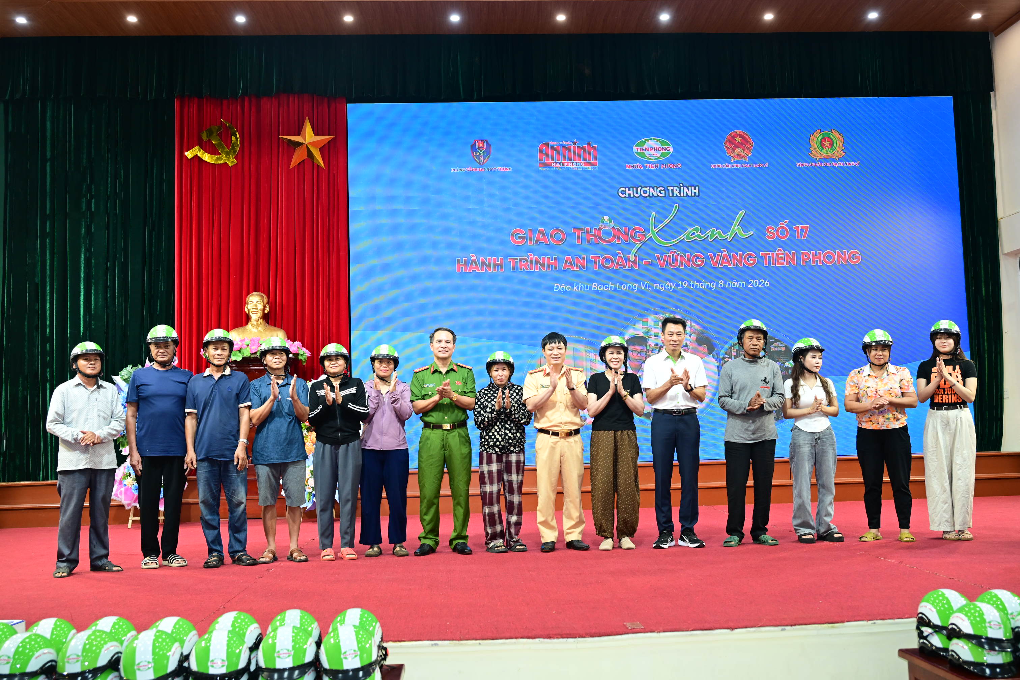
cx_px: 510
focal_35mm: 36
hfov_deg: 53.1
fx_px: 1020
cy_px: 340
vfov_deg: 36.9
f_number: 4
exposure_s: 1/160
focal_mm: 36
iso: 1250
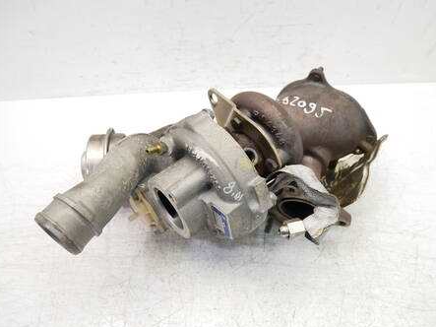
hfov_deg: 67.3
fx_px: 327
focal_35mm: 26
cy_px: 169
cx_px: 224
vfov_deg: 53.0
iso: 640
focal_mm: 12
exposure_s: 1/60
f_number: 3.5
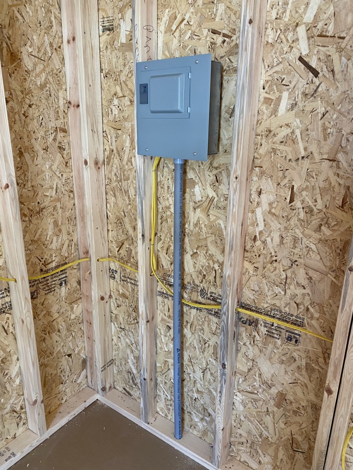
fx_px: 354
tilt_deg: -19.1
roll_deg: -2.8
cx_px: 176
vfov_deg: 67.3
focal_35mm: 26
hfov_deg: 53.1
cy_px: 235
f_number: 1.8
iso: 125
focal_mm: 4.25
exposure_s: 1/82
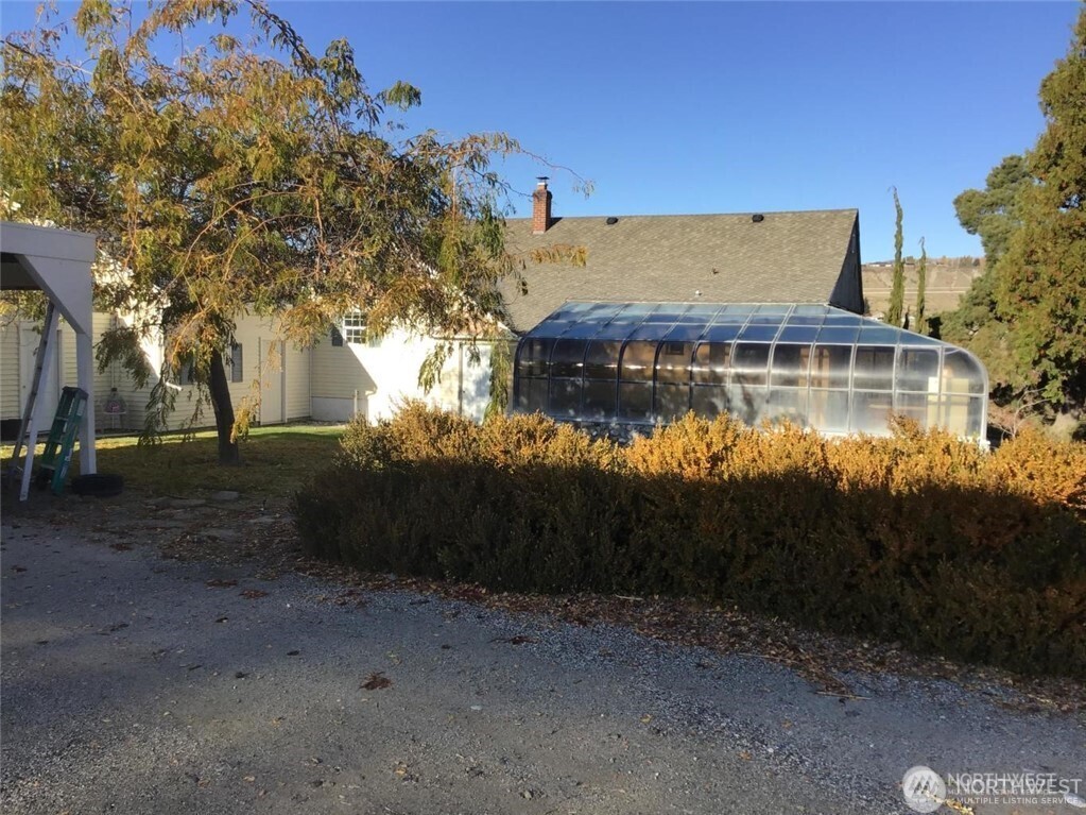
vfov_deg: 45.4
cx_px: 543
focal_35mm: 31
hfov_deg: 58.4
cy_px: 408
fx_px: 972
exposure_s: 1/815
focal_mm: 3.3
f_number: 2.4
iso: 25
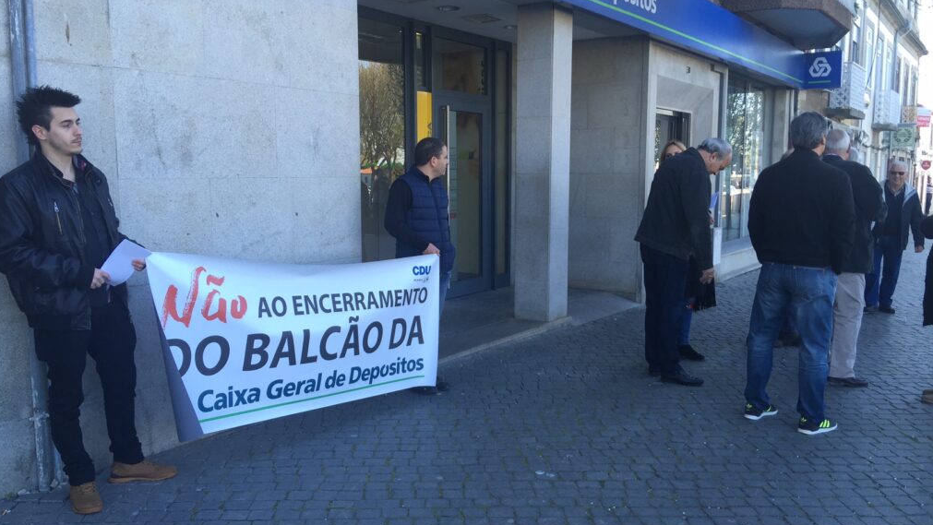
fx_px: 792
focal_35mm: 32
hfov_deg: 61.0
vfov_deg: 36.7
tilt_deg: -6.0
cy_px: 279
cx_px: 469
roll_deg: -0.1
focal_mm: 4.15
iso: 32
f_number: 2.2
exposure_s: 1/125
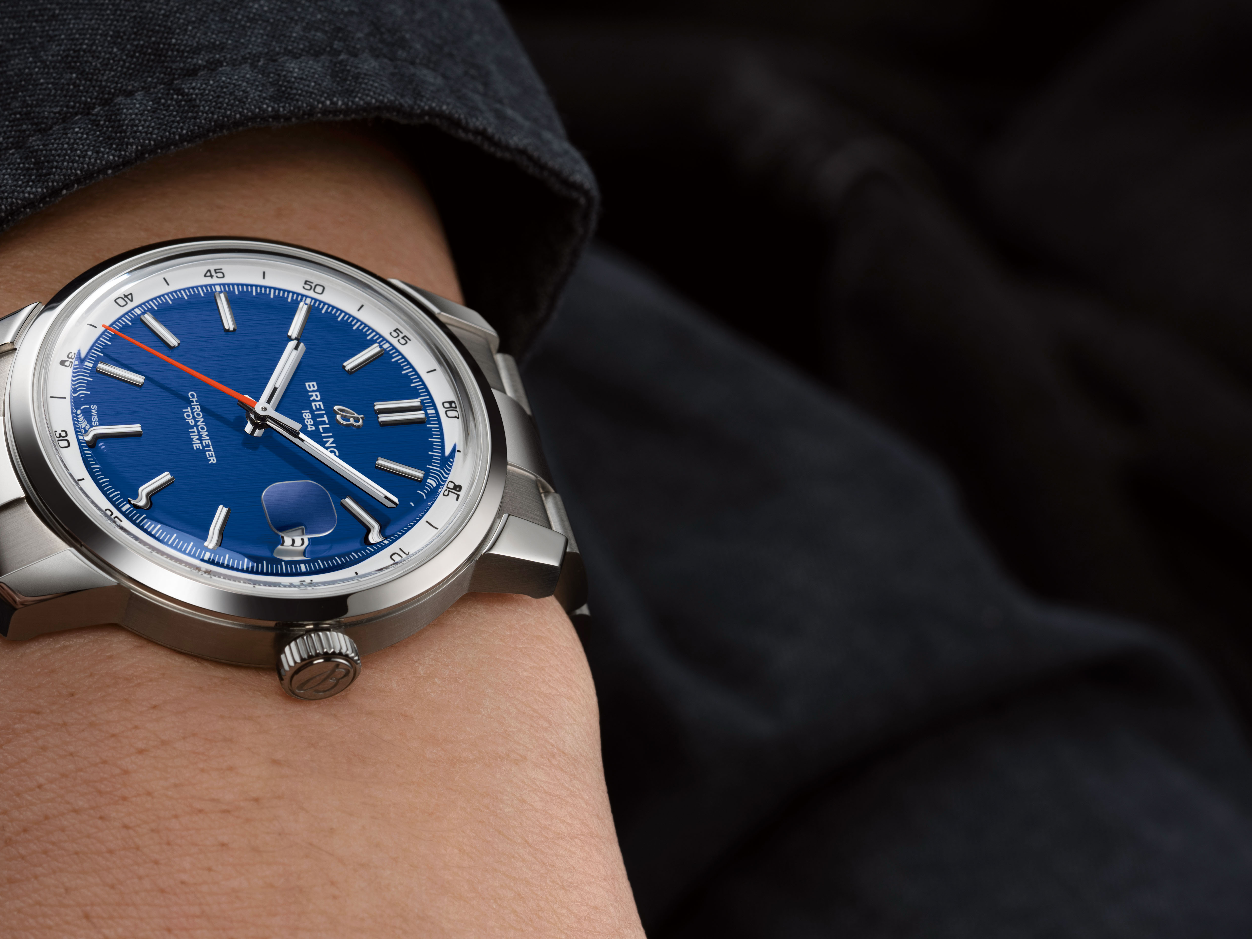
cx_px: 364
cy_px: 503
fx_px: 5497
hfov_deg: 13.0
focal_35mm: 152
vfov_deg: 9.8
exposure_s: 1/100
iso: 50
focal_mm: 90
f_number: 11
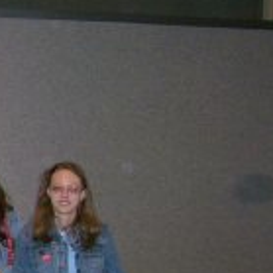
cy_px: 255
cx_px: -147
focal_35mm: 97
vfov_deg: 17.6
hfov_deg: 16.2
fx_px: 865
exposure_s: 1/60
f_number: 2.7
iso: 80
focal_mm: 5.6
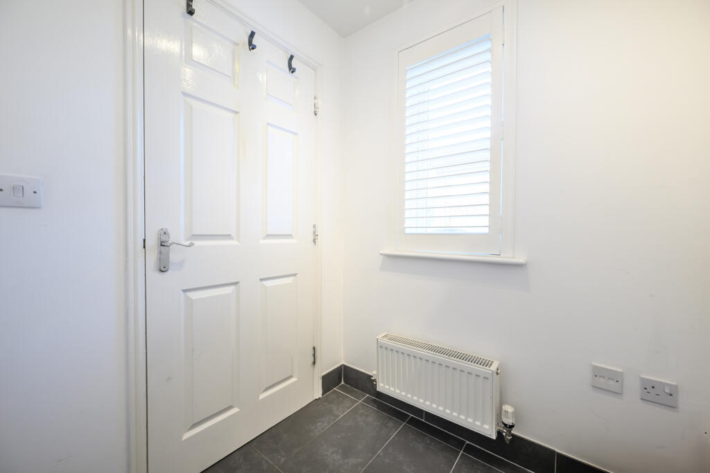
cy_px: 236
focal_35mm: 14
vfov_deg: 81.2
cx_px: 355
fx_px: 276
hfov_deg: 104.2
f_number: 8
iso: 100
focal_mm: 14
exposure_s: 1/2.5
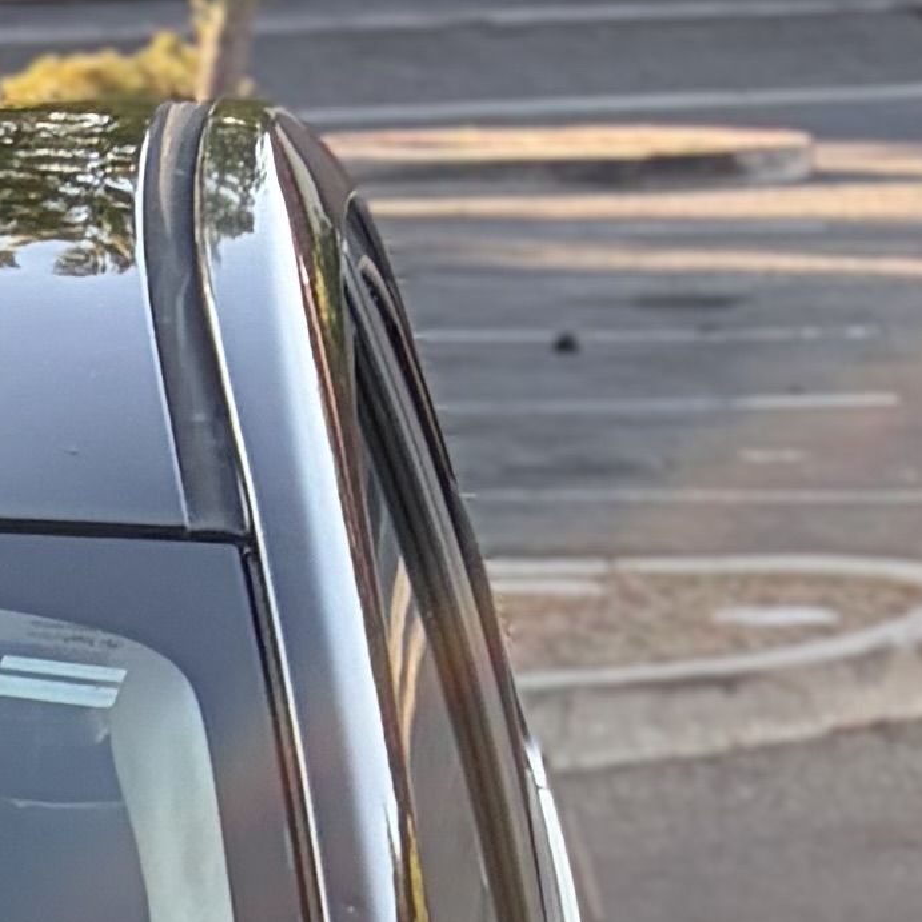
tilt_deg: -31.3
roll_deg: +4.2
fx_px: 5725
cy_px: 3404
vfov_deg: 7.3
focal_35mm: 190
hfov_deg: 8.1
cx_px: -1700
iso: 50
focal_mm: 5.96
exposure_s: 1/325
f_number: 1.6
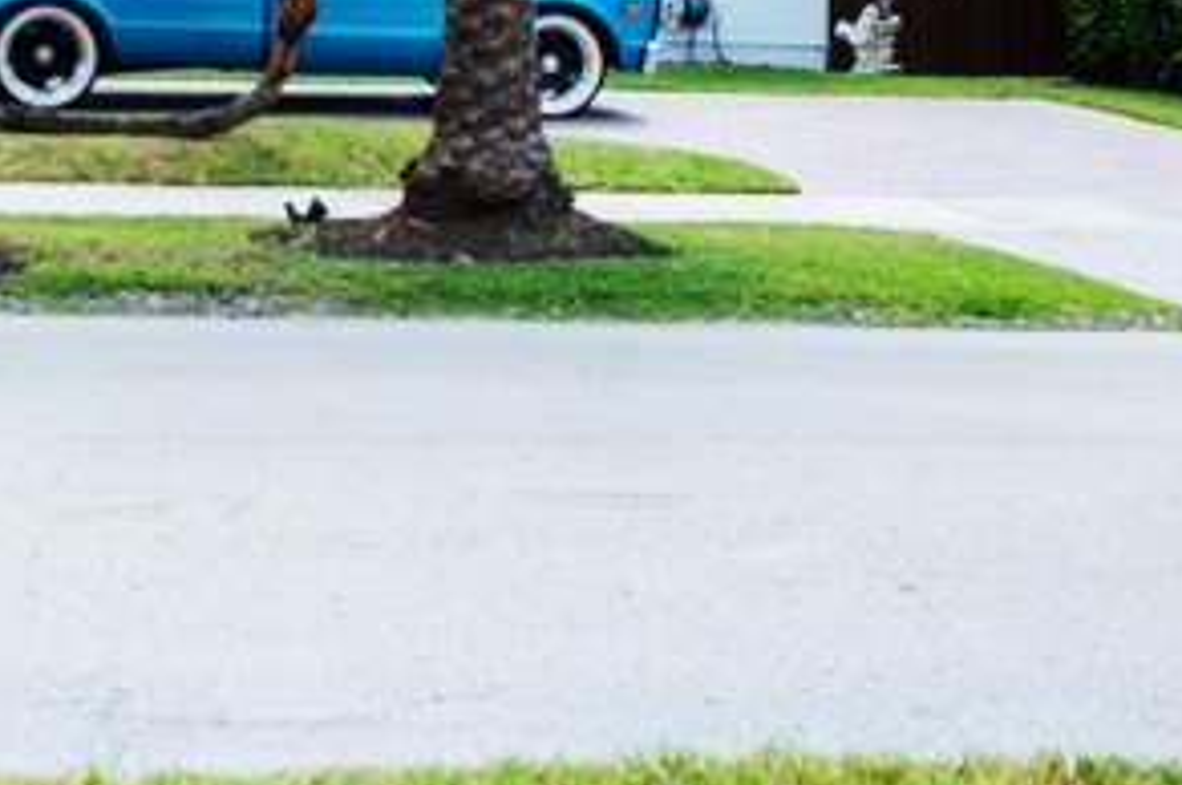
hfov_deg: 19.7
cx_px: -332
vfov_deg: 13.8
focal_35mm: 96
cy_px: -176
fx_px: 3148
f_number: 8
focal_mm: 35
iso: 400
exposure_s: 1/200
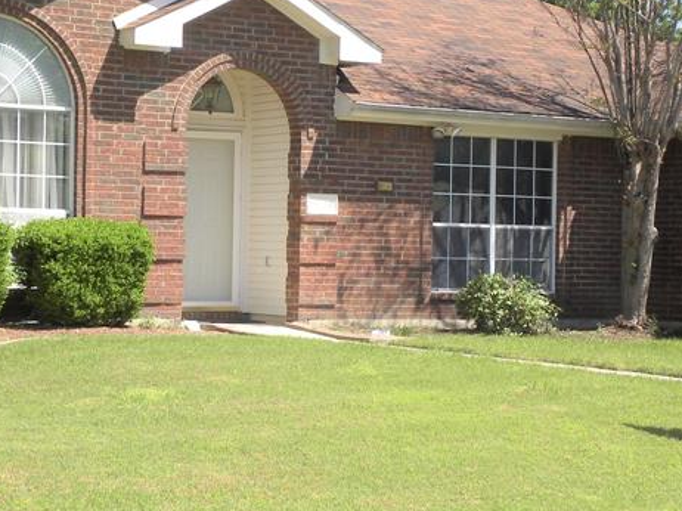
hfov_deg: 19.3
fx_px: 2009
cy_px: 263
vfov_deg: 14.5
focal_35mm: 102
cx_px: 313
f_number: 5
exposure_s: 1/187
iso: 64
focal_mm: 8.2
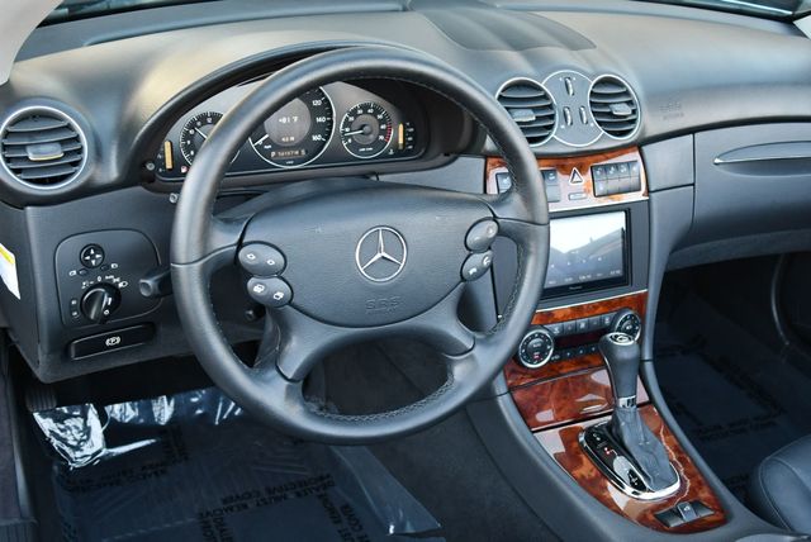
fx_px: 902
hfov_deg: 48.4
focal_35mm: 40
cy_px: 271
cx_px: 406
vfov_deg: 33.5
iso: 800
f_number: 3.8
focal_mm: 20
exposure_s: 1/250
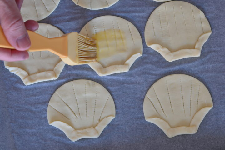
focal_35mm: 75
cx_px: 112
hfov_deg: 27.0
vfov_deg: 18.2
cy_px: 75
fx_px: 469
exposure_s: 1/6
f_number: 6.3
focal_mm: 50
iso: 100
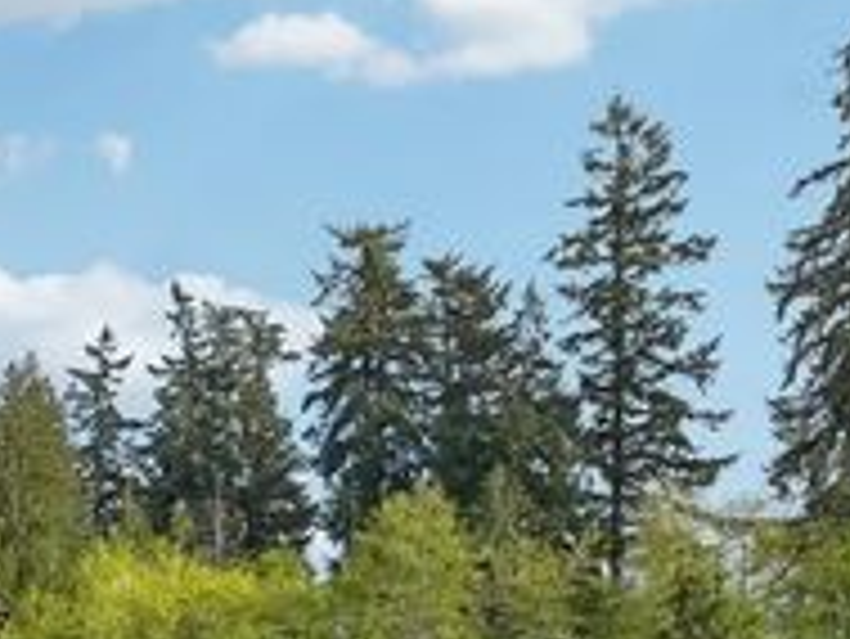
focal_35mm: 52
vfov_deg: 24.5
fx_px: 1278
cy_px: 830
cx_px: -315
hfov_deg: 28.5
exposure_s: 1/1600
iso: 1600
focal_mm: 16
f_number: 8
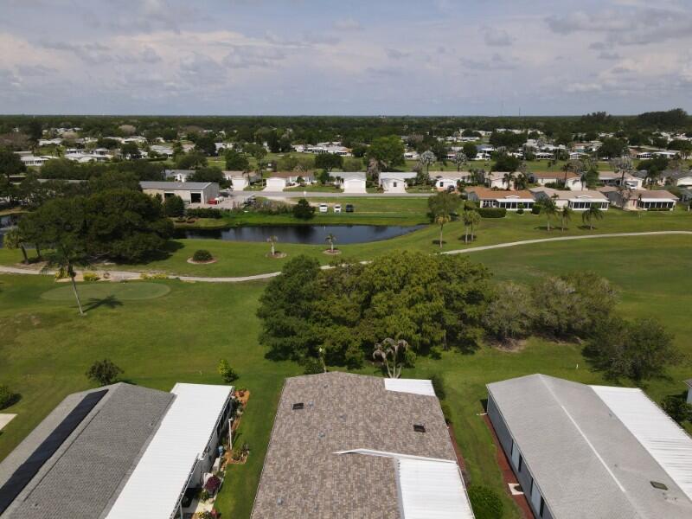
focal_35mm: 24
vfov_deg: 56.8
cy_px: 260
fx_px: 480
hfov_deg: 71.6
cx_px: 346
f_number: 2.8
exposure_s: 1/80
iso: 100
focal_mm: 4.5
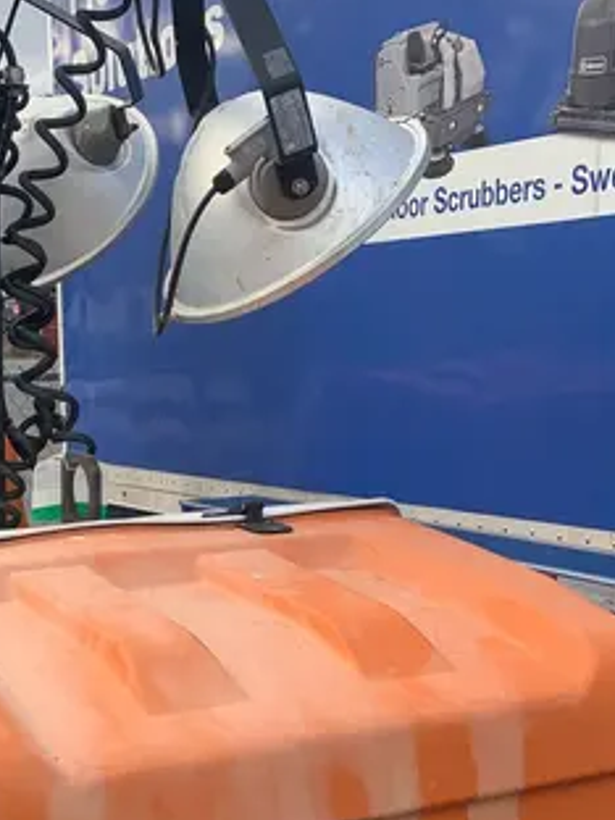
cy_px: 708
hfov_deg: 23.7
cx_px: 124
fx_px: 1445
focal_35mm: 61
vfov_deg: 30.5
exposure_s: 1/467
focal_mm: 4.25
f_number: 1.8
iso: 25
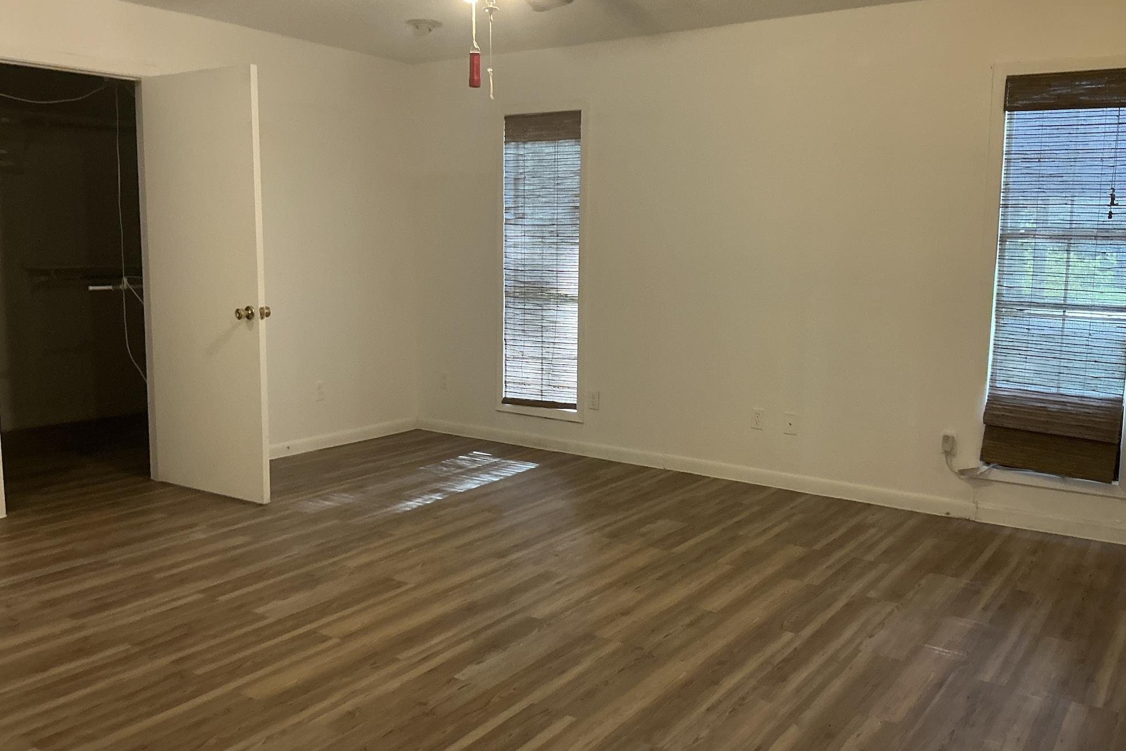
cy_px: 362
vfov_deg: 43.6
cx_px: 577
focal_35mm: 30
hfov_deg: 61.9
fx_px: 938
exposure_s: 1/60
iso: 125
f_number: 1.8
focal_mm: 3
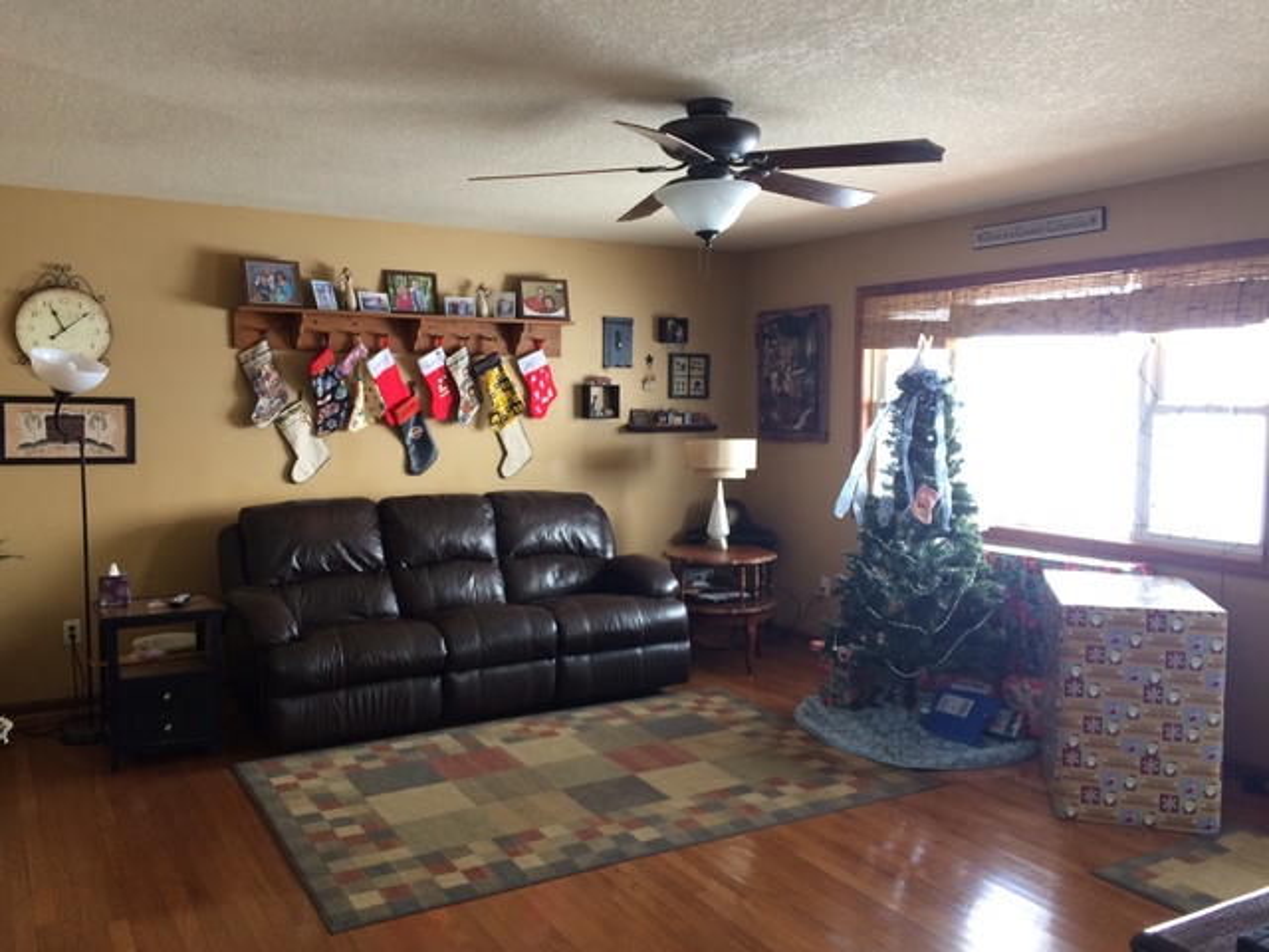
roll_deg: -1.2
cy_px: 476
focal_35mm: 29
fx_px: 1063
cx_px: 634
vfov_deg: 48.2
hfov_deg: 61.7
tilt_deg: -2.0
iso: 64
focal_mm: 4.15
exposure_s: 1/30
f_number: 2.2
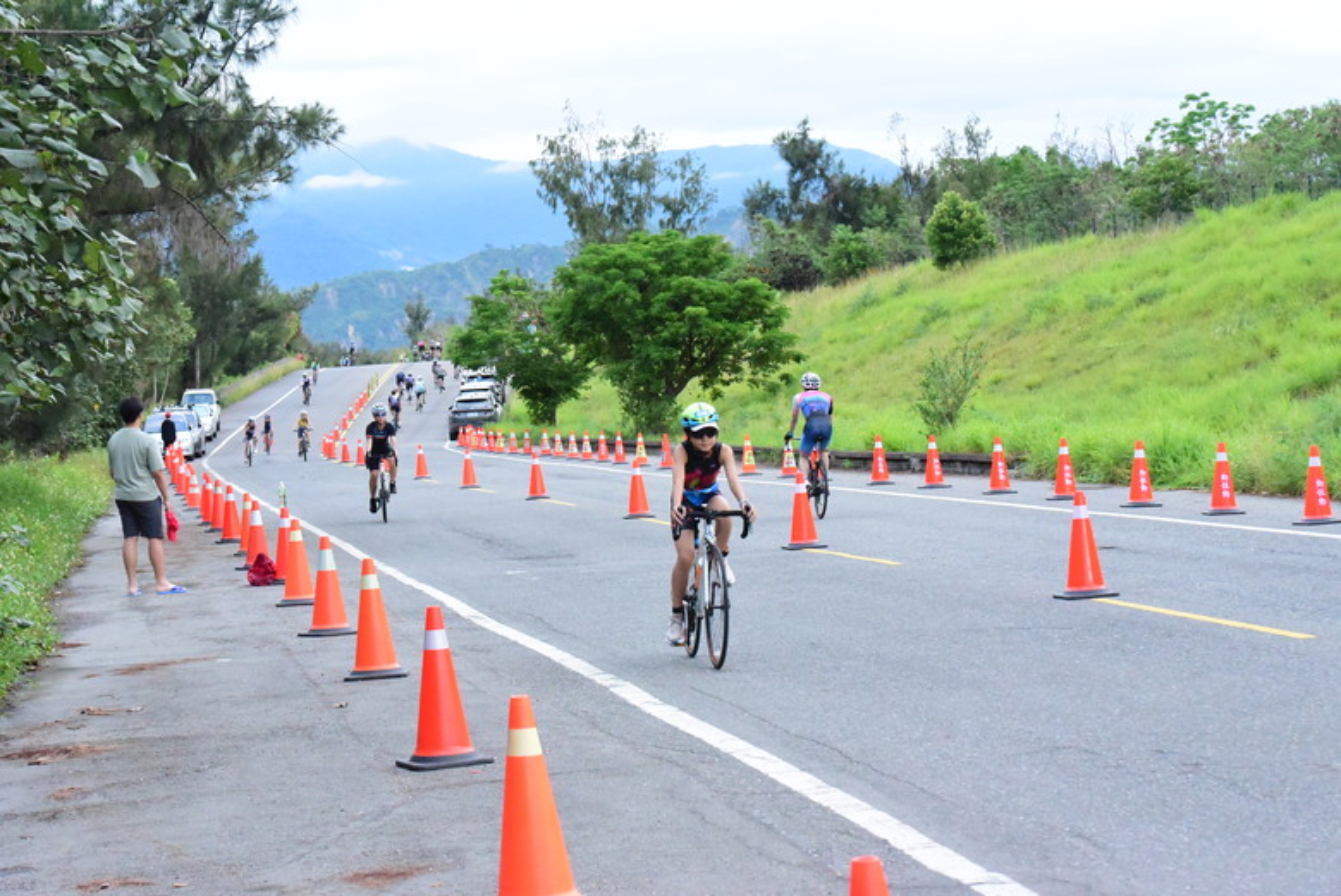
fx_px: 3541
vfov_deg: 14.4
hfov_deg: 21.4
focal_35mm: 95
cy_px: 448
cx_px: 670
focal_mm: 95
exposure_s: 1/1600
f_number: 10
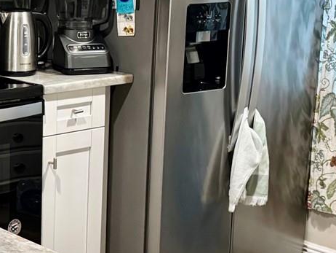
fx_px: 874
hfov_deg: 21.0
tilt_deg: -9.9
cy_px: 115
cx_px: -6
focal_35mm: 90
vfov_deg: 16.4
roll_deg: -0.8
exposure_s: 1/60
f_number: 1.6
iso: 250
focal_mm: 5.96
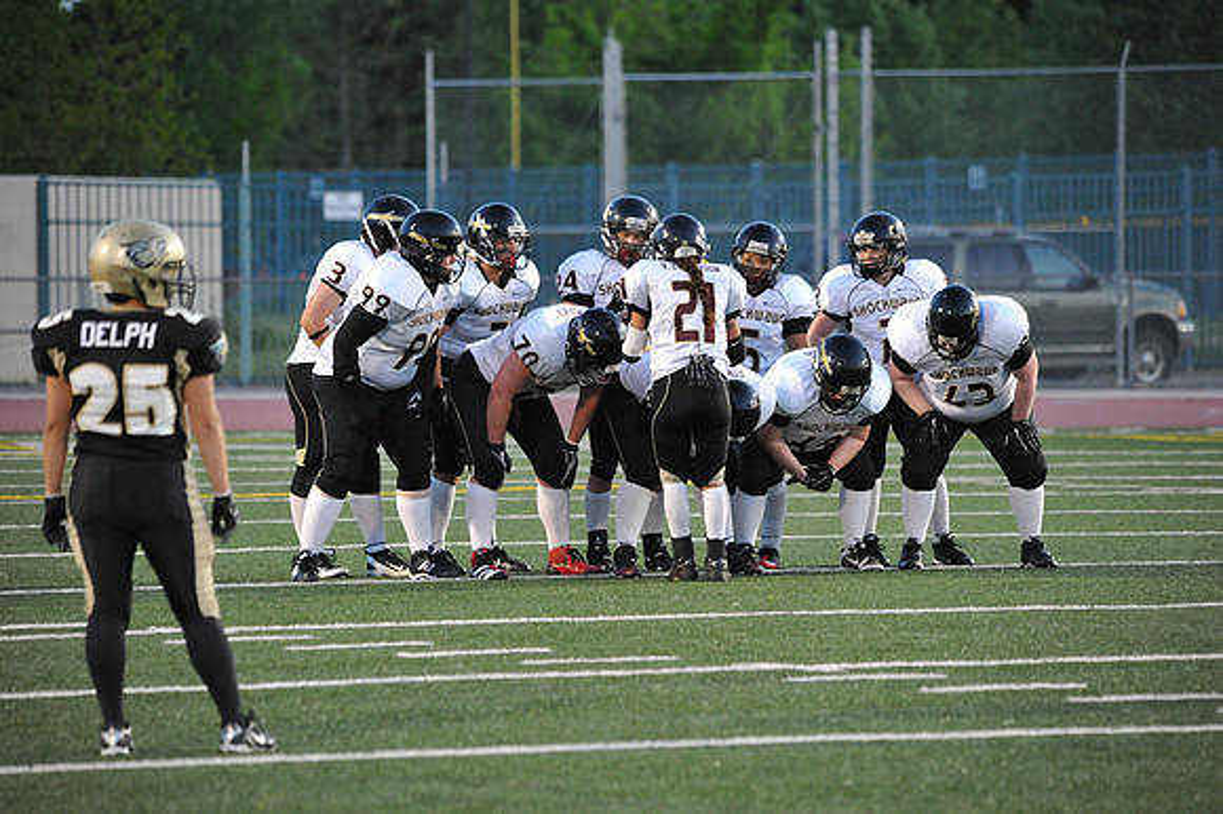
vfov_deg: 3.9
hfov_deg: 5.9
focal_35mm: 350
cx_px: 612
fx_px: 11883
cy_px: 407
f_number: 6
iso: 12800
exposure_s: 1/800
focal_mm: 350
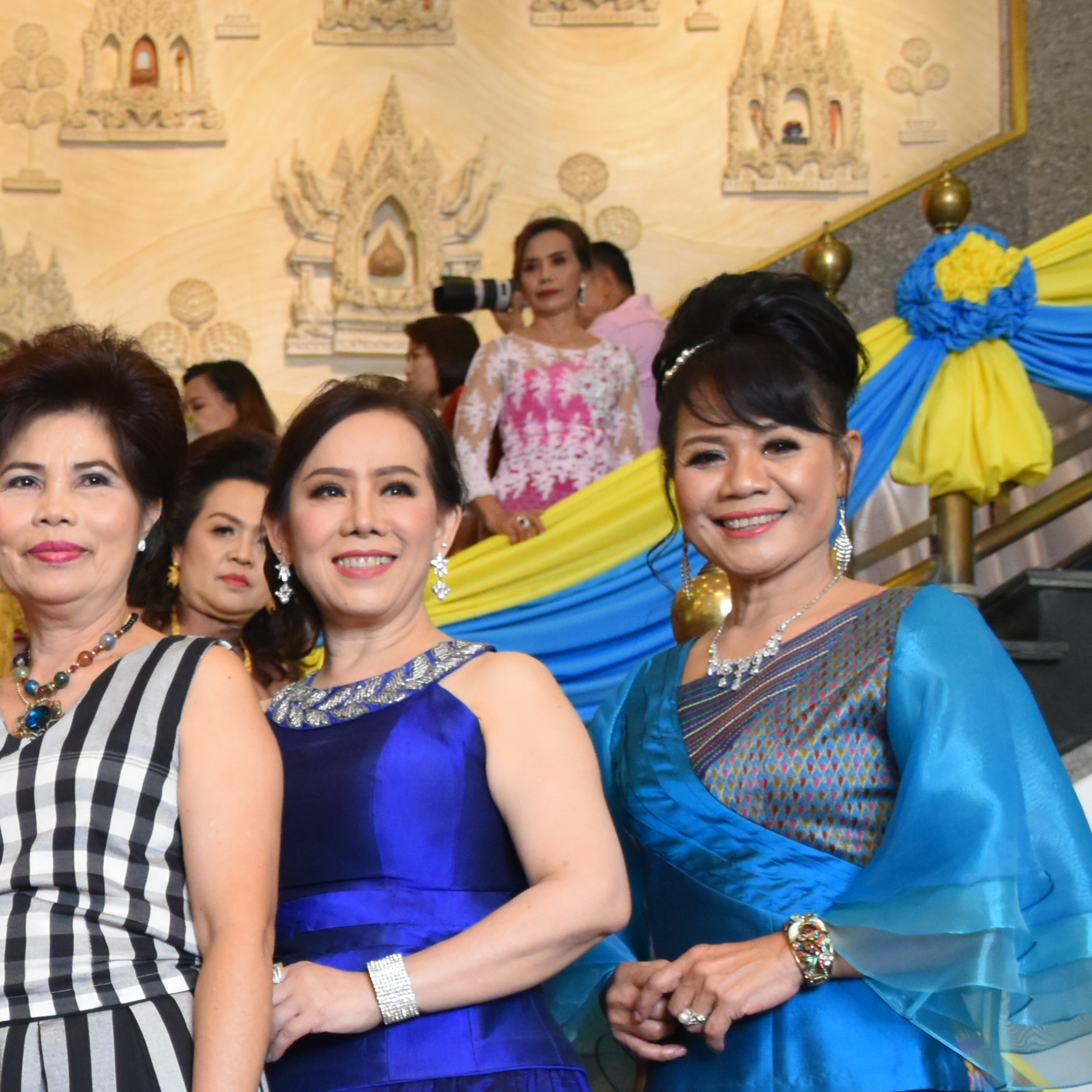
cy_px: 1059
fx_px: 3605
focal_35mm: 101
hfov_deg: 16.1
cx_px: -402
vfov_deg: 16.9
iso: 1000
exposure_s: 1/60
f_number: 3.8
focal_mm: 26
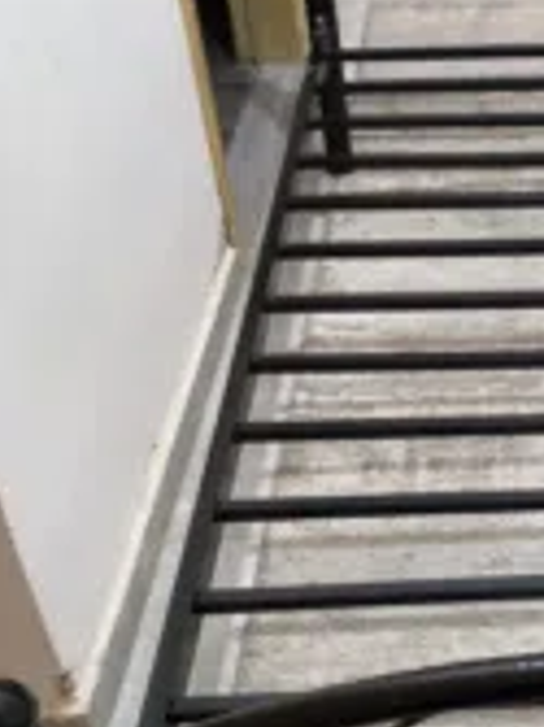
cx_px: 574
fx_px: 1154
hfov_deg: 25.0
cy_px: 405
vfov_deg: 34.9
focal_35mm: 55
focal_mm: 6.14
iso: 1250
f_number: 1.65
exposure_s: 1/25
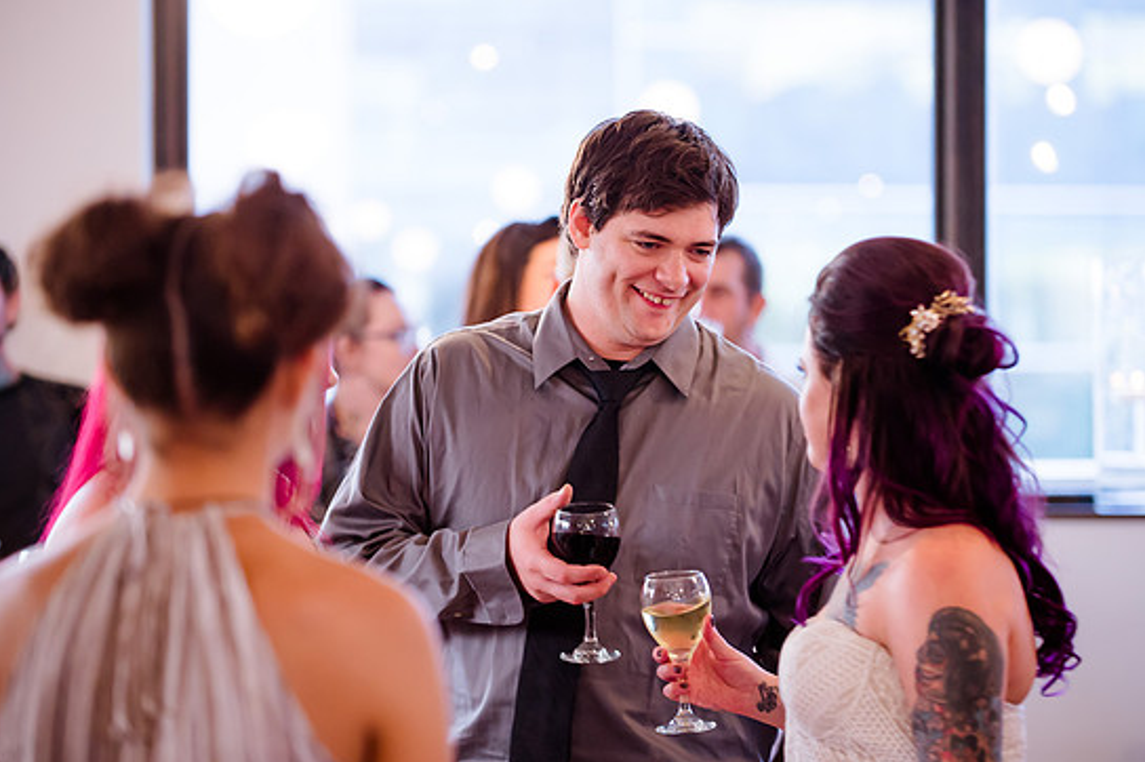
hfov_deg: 14.1
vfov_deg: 9.4
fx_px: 4641
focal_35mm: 146
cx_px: 595
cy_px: 350
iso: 2000
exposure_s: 1/125
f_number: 2.8
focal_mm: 125
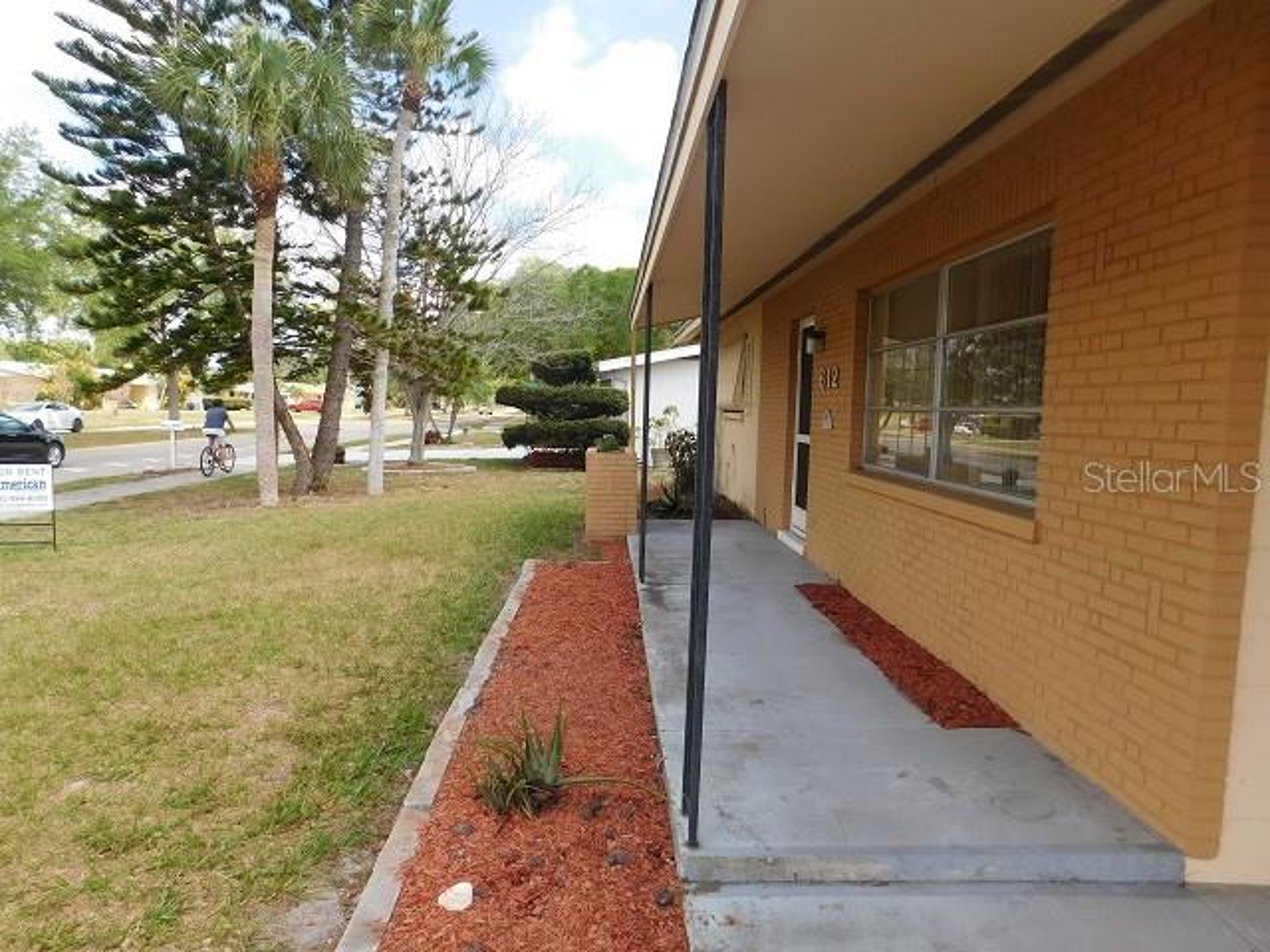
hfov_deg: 73.9
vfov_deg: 58.9
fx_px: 844
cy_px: 476
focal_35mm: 23
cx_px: 635
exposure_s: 1/800
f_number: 3
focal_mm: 4
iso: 125
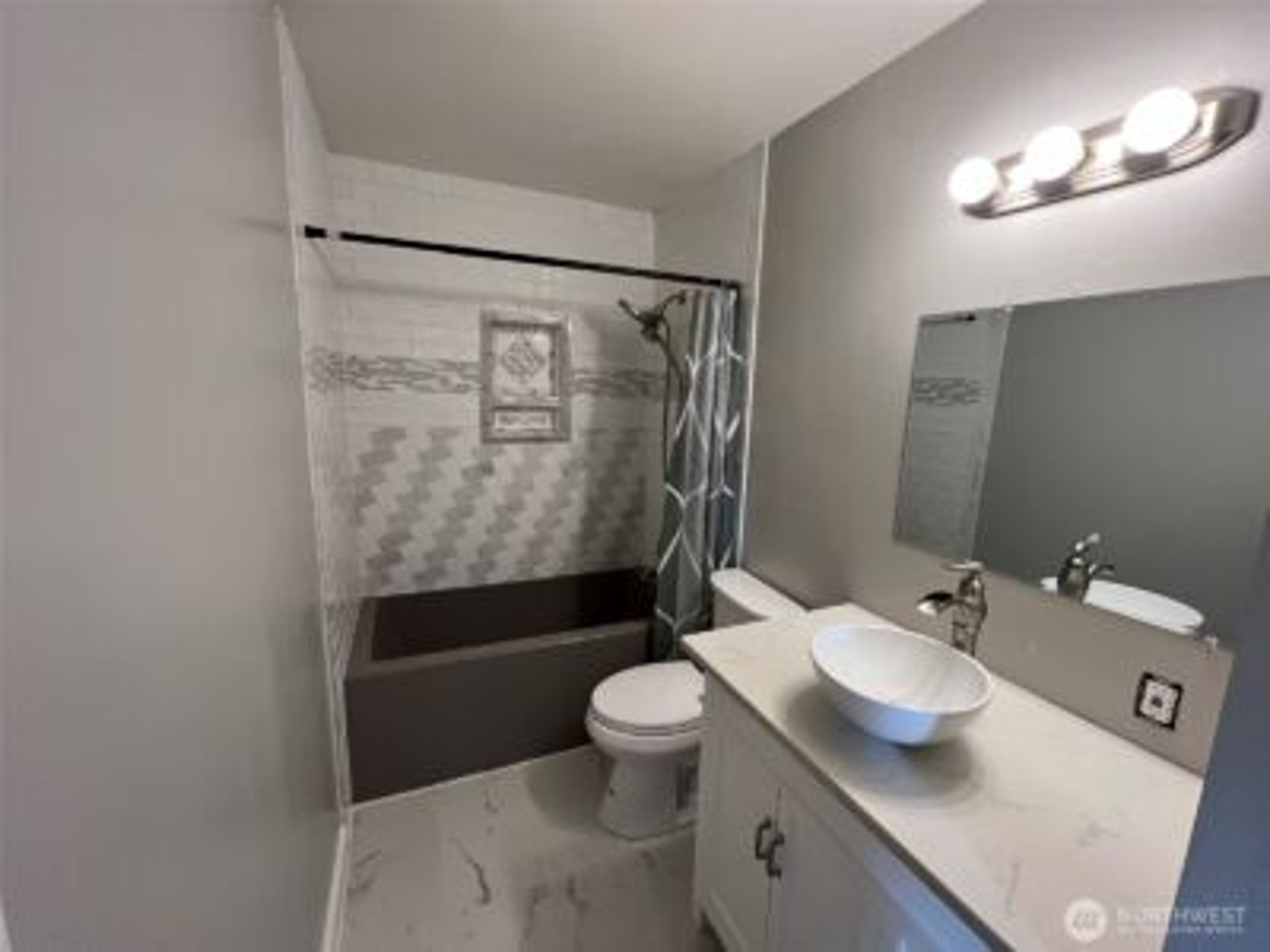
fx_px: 477
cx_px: 635
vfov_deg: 89.9
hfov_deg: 106.2
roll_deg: -1.8
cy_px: 476
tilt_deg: -10.5
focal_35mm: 13
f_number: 1.8
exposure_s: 1/60
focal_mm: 1.57
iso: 250
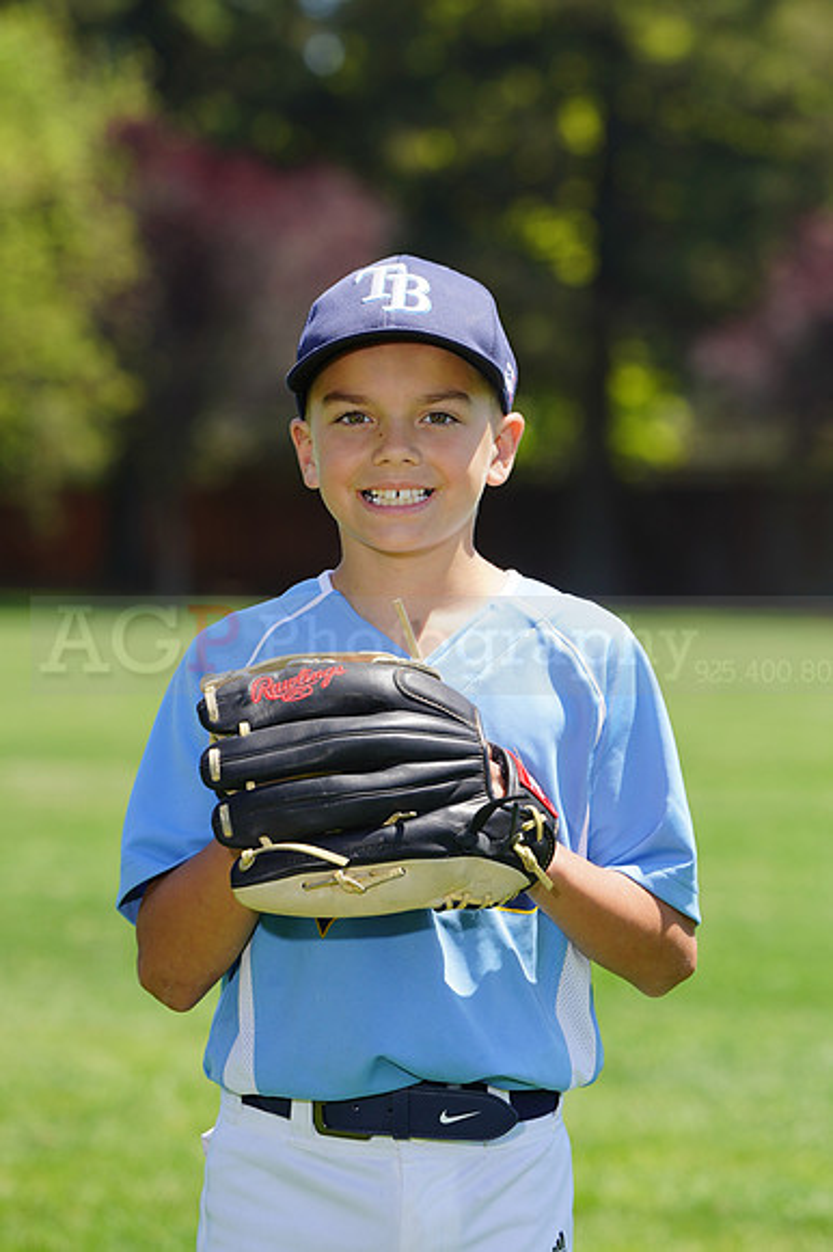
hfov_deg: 5.3
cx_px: 416
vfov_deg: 8.0
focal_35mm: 259
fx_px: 9000
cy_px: 626
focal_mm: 259
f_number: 9
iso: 100
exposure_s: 1/160
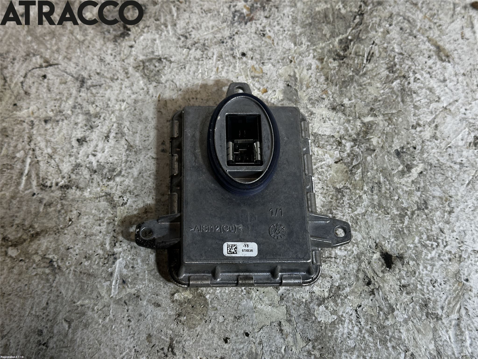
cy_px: 180
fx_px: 663
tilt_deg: -61.4
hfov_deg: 39.7
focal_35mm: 48
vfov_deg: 30.3
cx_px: 239
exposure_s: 1/100
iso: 80
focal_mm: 6.86
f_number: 1.78
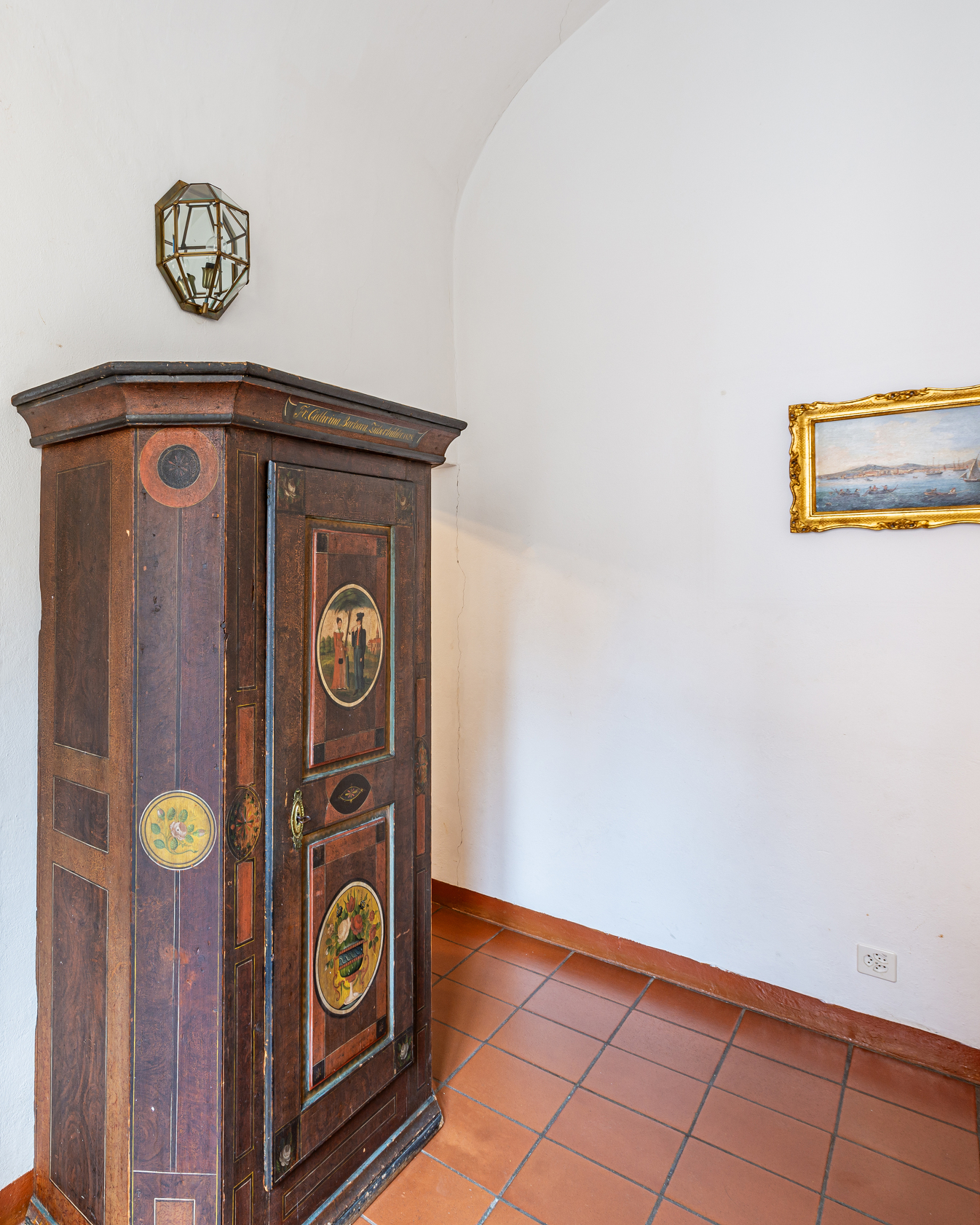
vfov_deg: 80.4
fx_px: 725
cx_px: 198
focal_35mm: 20
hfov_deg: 62.4
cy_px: 612
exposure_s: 1.6
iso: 100
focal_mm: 14
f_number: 9
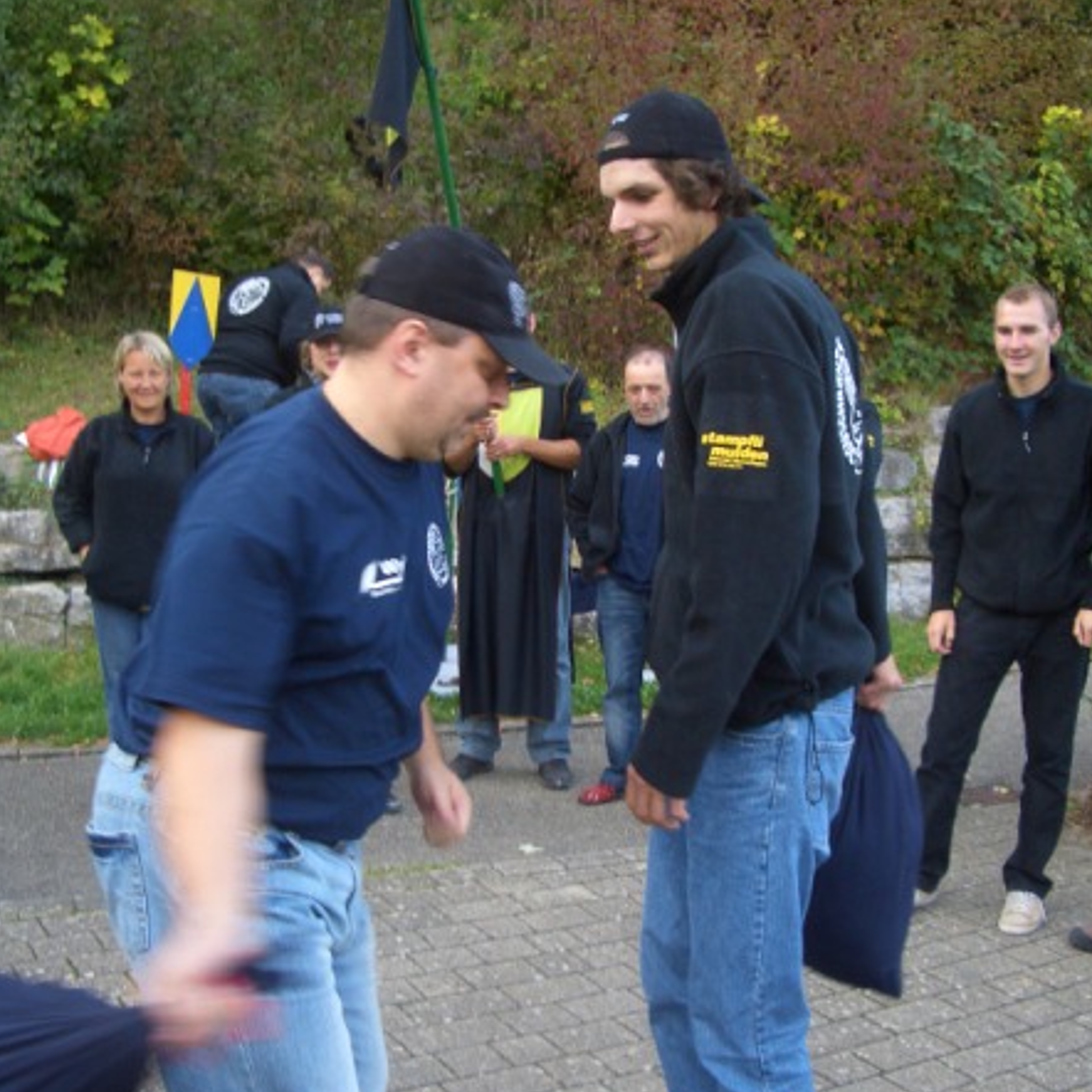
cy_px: 603
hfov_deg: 40.0
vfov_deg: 40.0
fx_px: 1499
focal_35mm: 42
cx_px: 546
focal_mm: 5.8
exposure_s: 1/60
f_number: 2.6
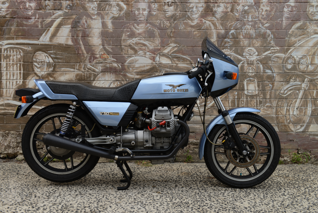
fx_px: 371
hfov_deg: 46.4
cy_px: 106
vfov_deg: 31.9
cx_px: 159
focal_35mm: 42
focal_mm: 42
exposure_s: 1/200
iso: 140
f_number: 8
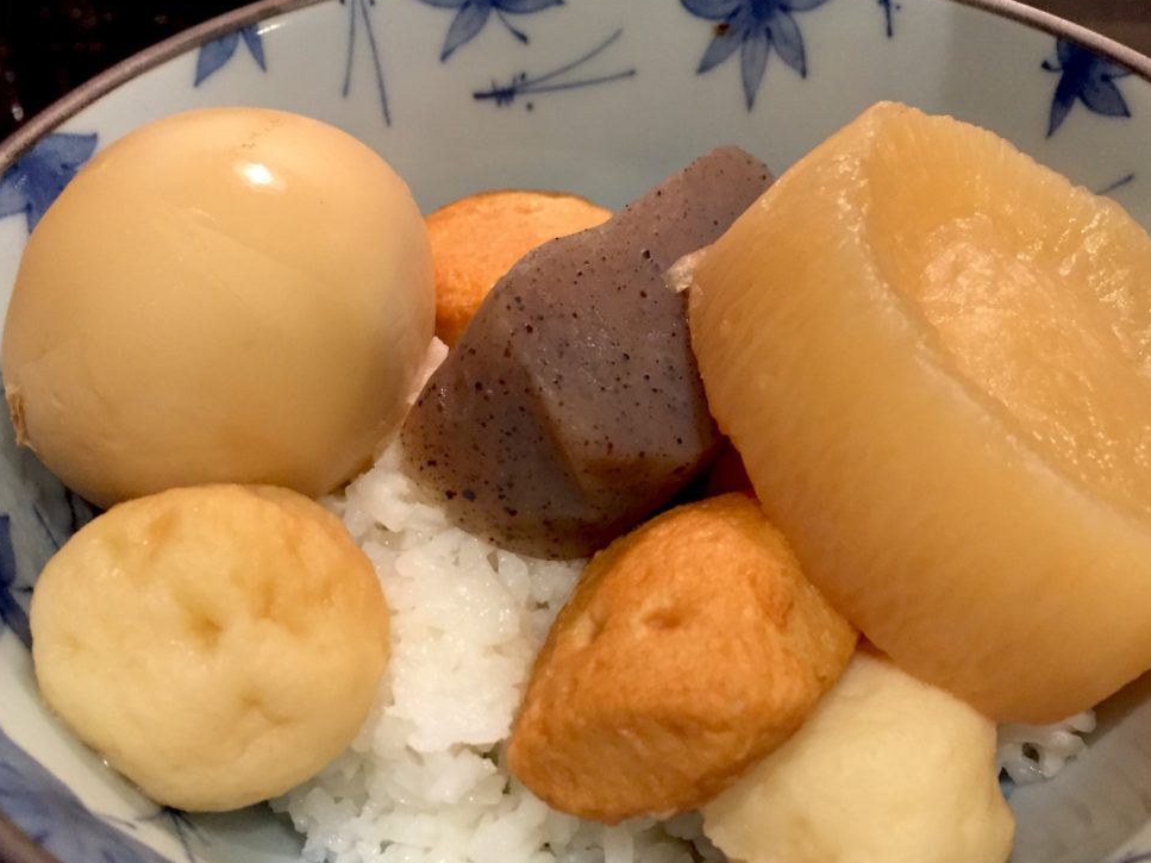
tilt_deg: -46.6
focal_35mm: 36
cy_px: 464
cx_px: 631
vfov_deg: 39.6
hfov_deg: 51.3
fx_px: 1197
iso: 250
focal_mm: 4.15
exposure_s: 1/17
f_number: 2.2
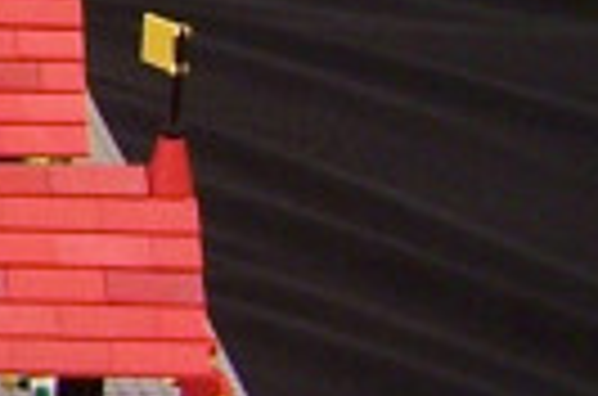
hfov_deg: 5.7
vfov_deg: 4.2
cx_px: -1619
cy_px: -387
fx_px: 5319
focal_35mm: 321
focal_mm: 6.7
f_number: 2.8
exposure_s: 1/4
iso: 80
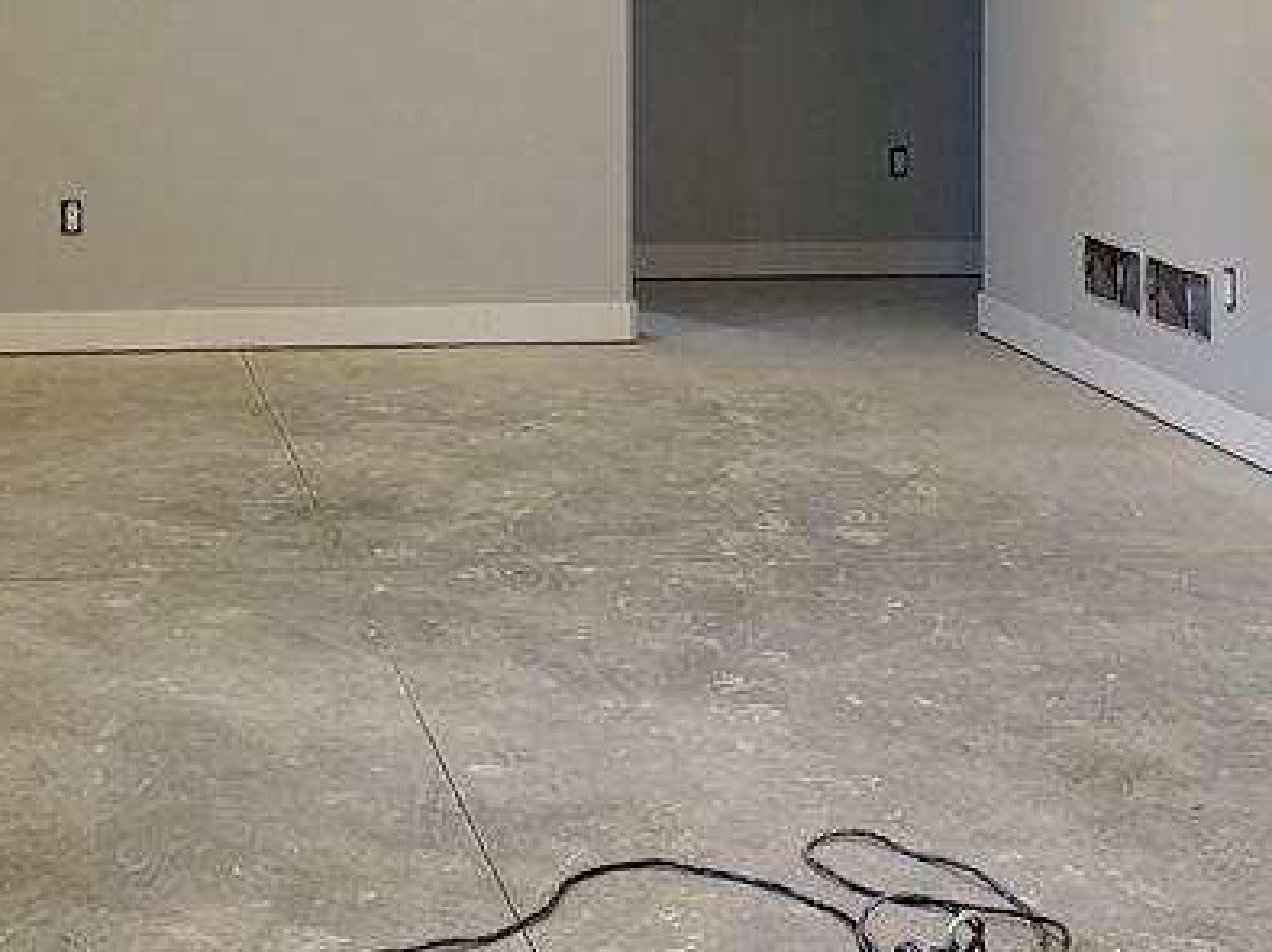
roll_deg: -0.6
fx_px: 2864
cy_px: -131
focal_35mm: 78
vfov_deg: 18.1
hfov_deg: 24.7
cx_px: 294
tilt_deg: +0.2
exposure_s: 1/120
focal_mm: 6.76
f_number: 1.78
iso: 320
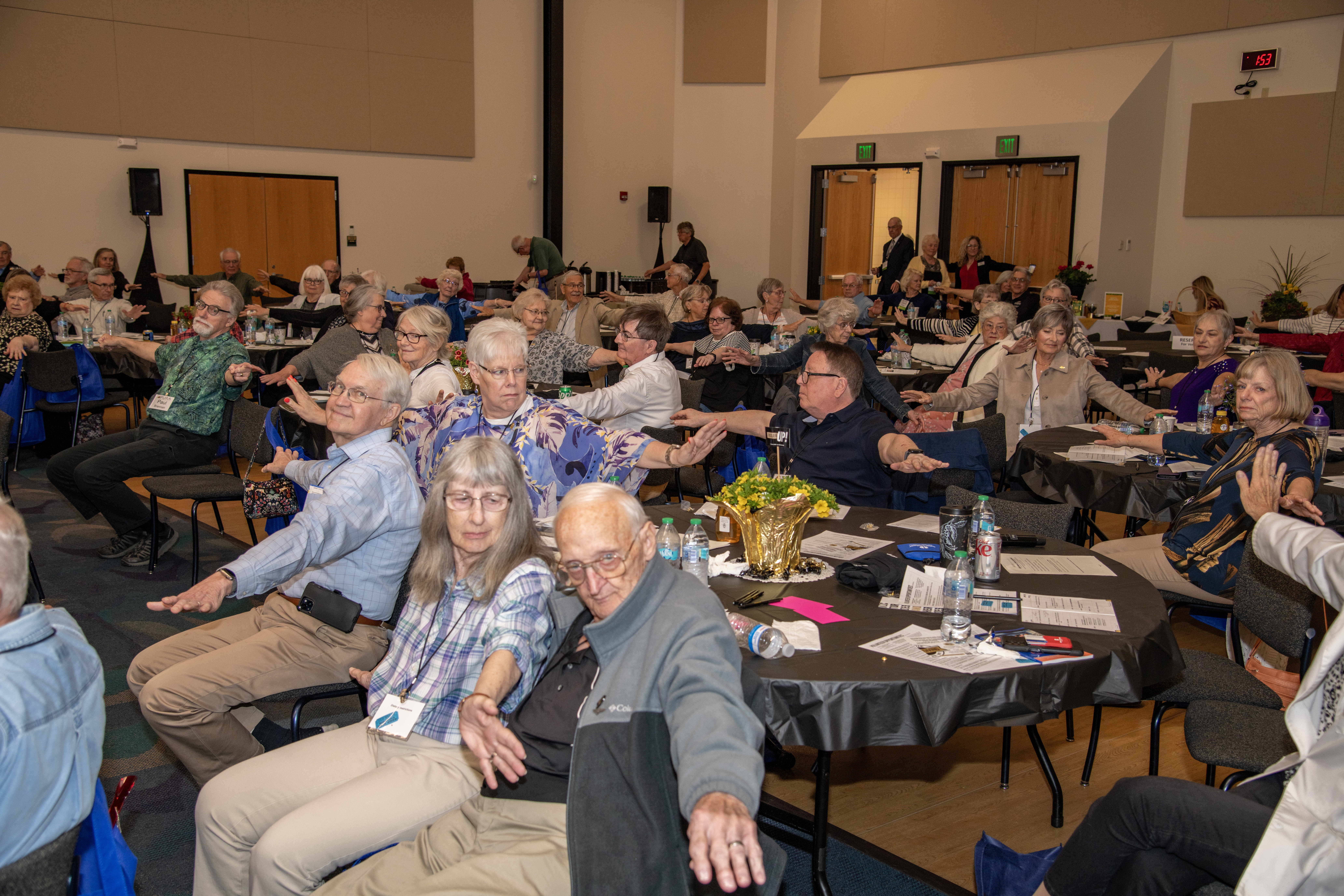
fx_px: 1419
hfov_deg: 50.7
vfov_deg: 35.1
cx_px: 672
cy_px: 448
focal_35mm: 38
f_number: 5
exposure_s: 1/60
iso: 200
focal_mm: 38
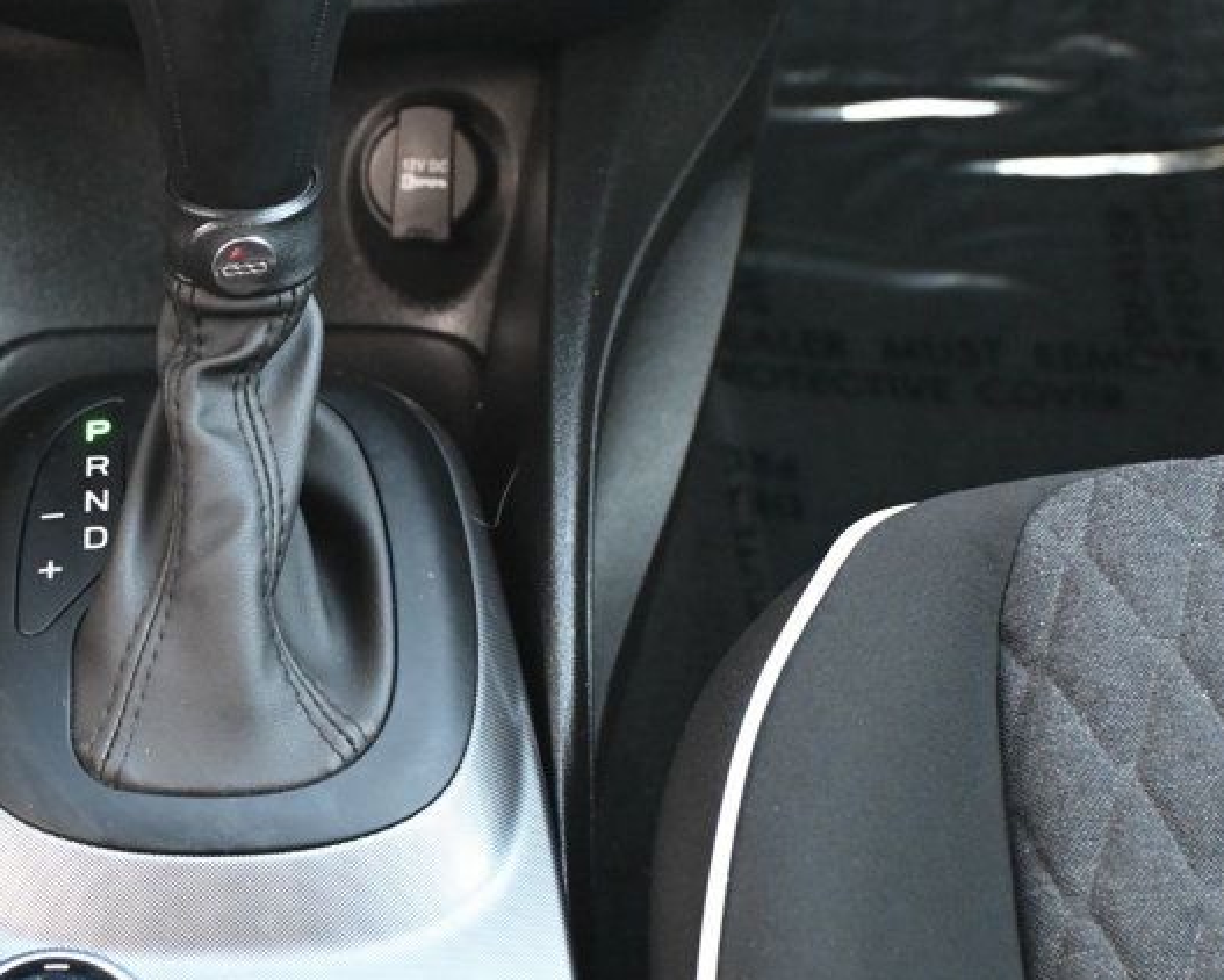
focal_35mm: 83
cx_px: 218
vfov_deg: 18.4
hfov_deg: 22.5
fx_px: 3021
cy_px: 457
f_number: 4.8
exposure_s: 1/100
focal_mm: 30.5
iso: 3200
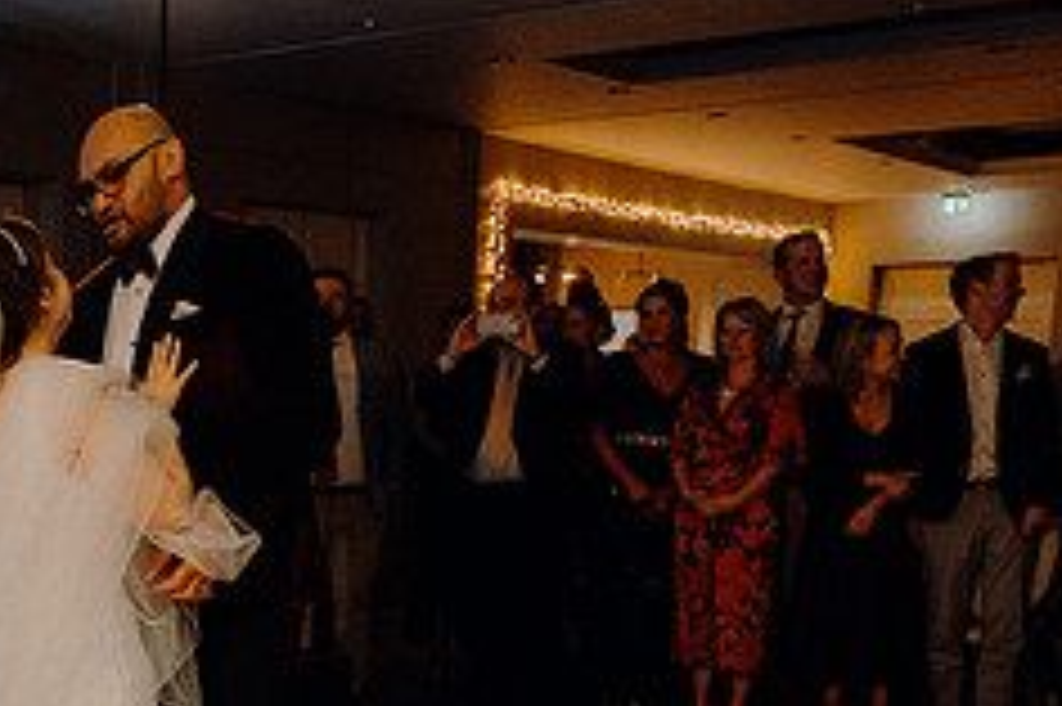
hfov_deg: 31.7
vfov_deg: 22.1
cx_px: 32
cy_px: 717
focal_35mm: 59
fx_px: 1739
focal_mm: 24
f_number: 3.5
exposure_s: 1/160
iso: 2500
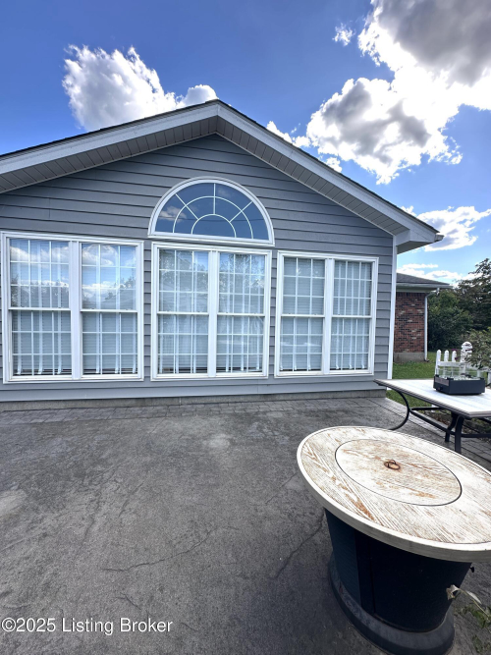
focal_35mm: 14
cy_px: 328
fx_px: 265
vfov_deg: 102.1
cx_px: 246
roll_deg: -1.2
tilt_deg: -0.9
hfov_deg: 85.7
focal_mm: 2.22
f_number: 2.2
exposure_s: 1/643
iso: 40
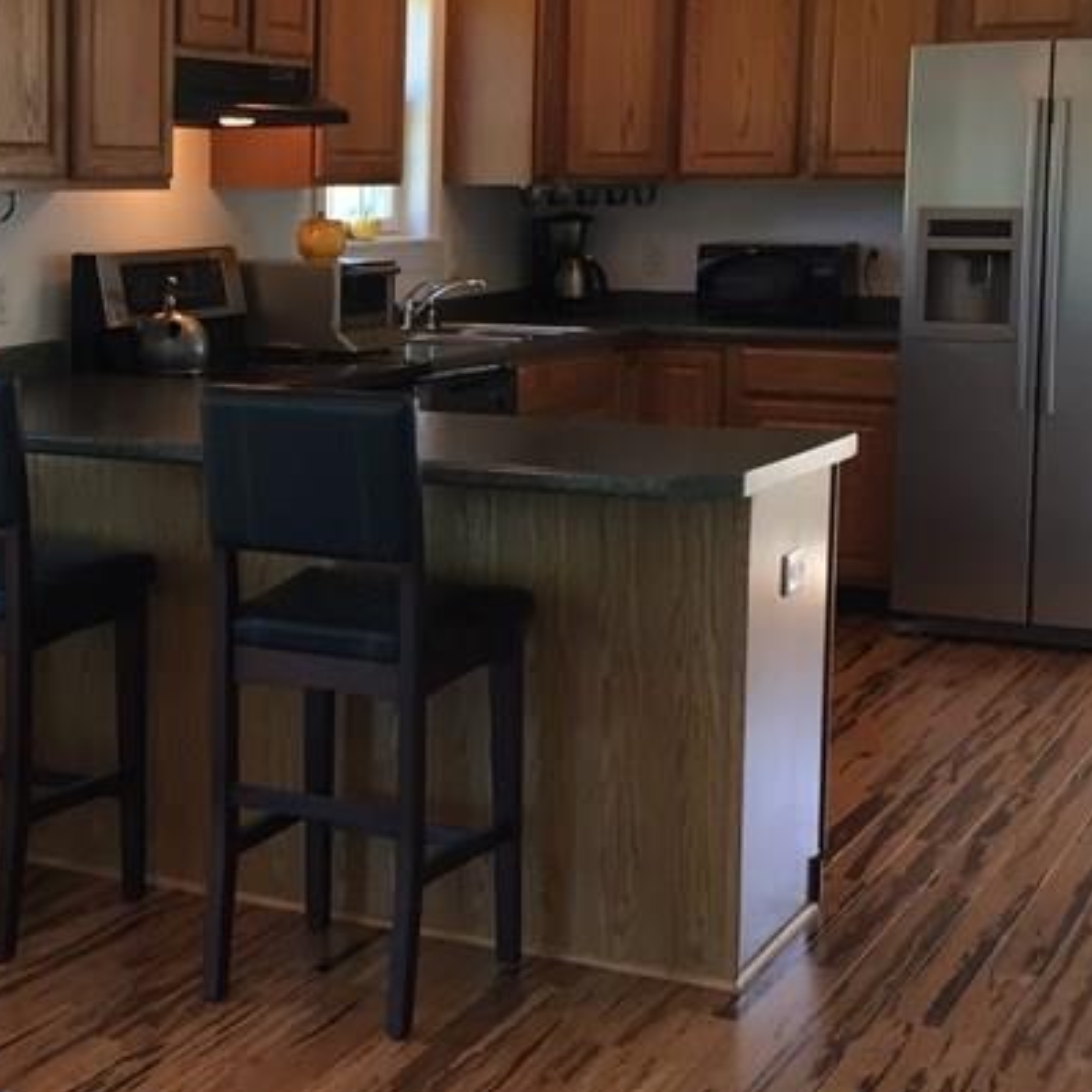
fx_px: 2356
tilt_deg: -6.3
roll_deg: -0.9
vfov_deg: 26.0
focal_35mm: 66
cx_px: 49
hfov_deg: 25.1
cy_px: 431
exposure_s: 1/30
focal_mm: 4.15
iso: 32
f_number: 2.2
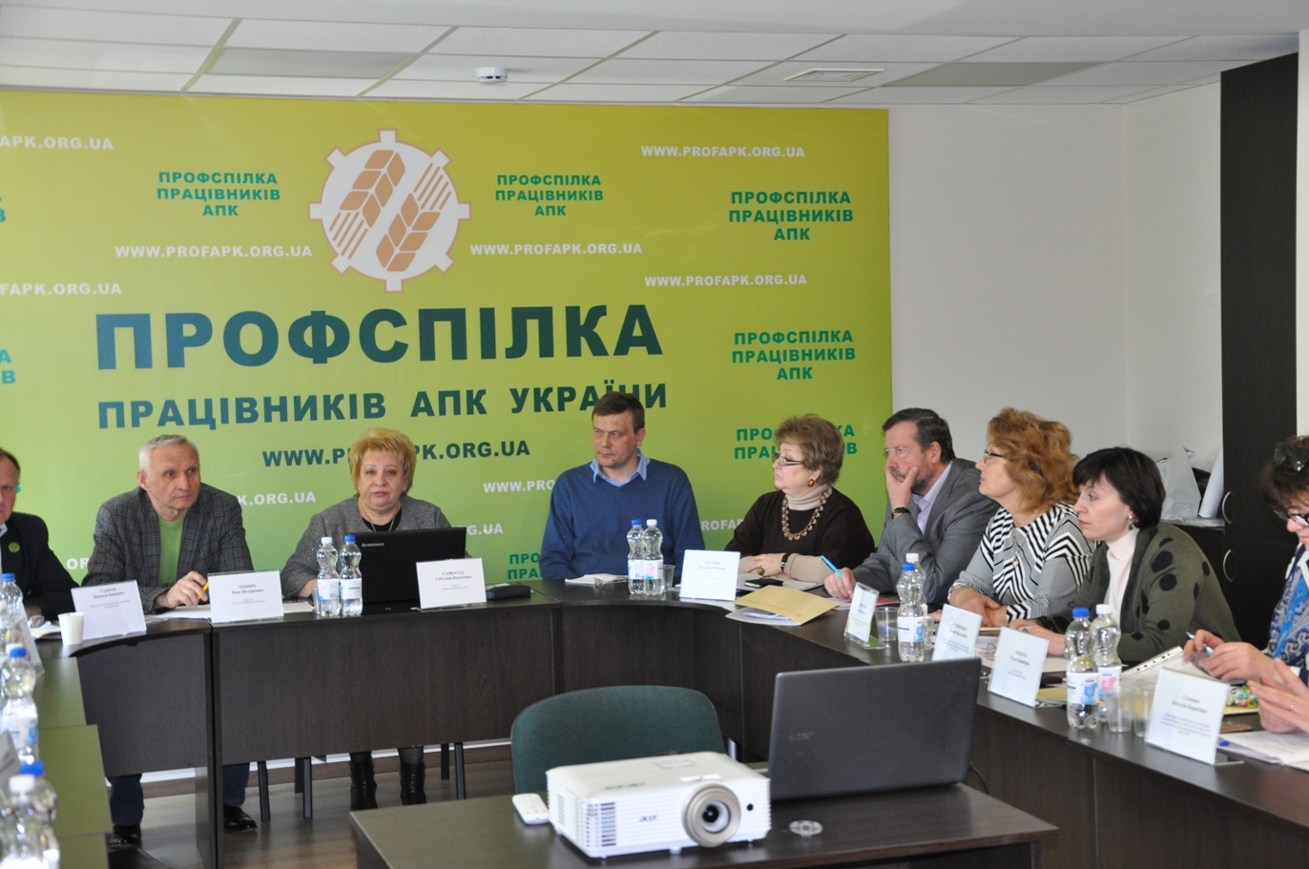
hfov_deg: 35.1
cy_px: 434
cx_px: 654
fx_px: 2070
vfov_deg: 23.7
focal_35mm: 57
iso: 800
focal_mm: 38
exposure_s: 1/60
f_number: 4.5
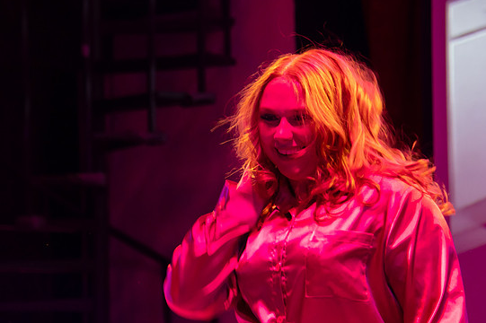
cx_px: 167
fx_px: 2145
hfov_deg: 12.9
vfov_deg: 8.6
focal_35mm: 159
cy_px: 189
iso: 2500
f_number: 4
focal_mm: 92
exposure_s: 1/100
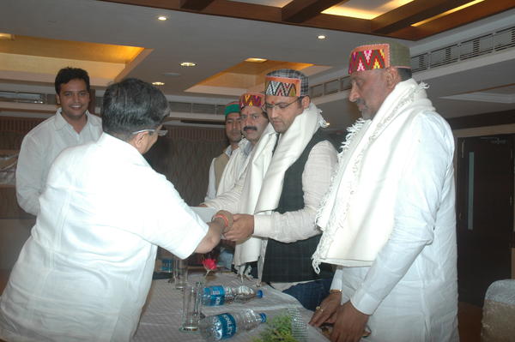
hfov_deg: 48.0
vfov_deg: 33.0
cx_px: 258
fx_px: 579
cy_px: 171
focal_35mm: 40
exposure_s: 1/60
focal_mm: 27
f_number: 4.5
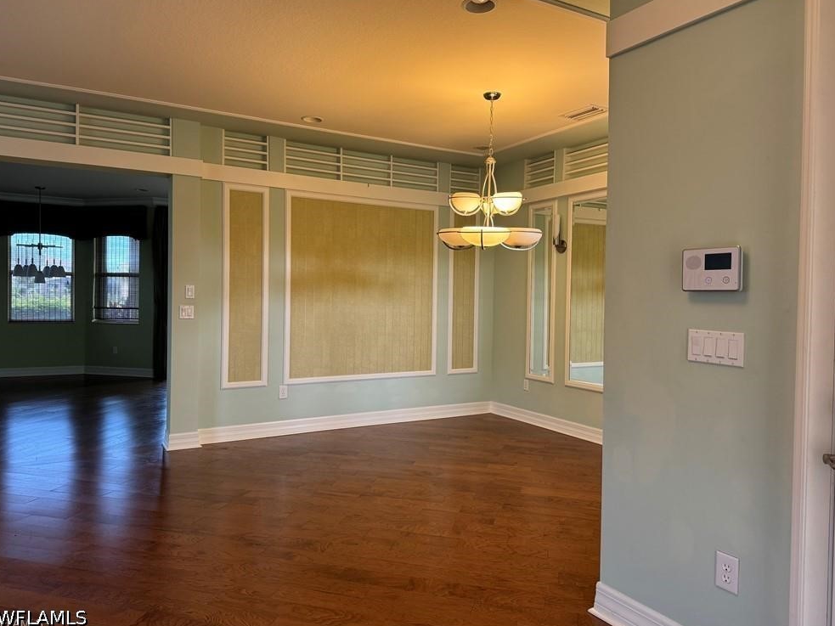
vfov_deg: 54.9
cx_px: 415
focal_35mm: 25
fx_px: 603
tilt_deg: -0.9
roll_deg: -1.2
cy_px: 306
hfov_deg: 69.4
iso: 160
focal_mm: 6.86
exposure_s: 1/120
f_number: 1.78
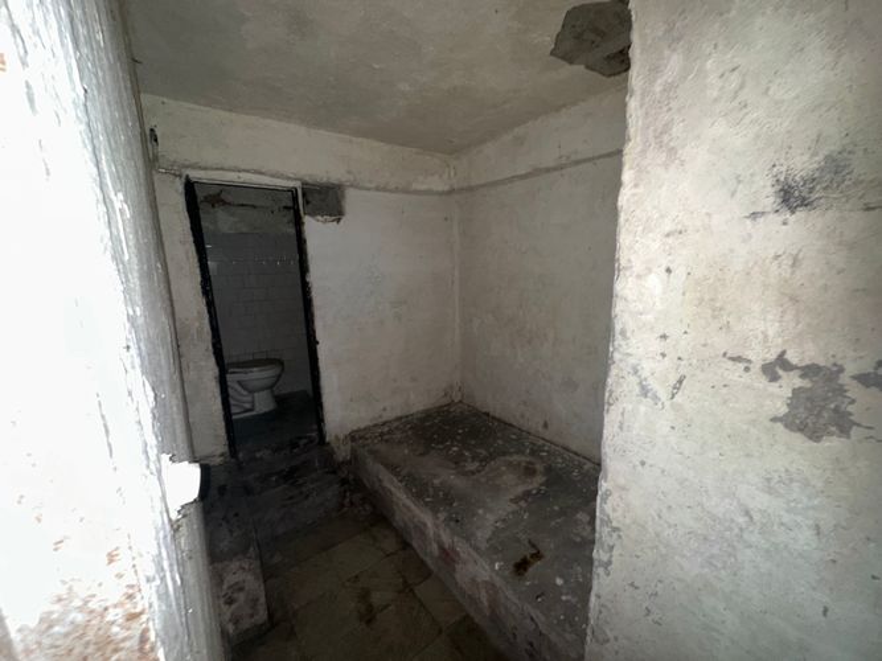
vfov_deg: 85.7
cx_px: 441
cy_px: 330
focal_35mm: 14
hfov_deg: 102.1
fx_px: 357
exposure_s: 1/18
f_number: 2.2
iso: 160
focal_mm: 2.22
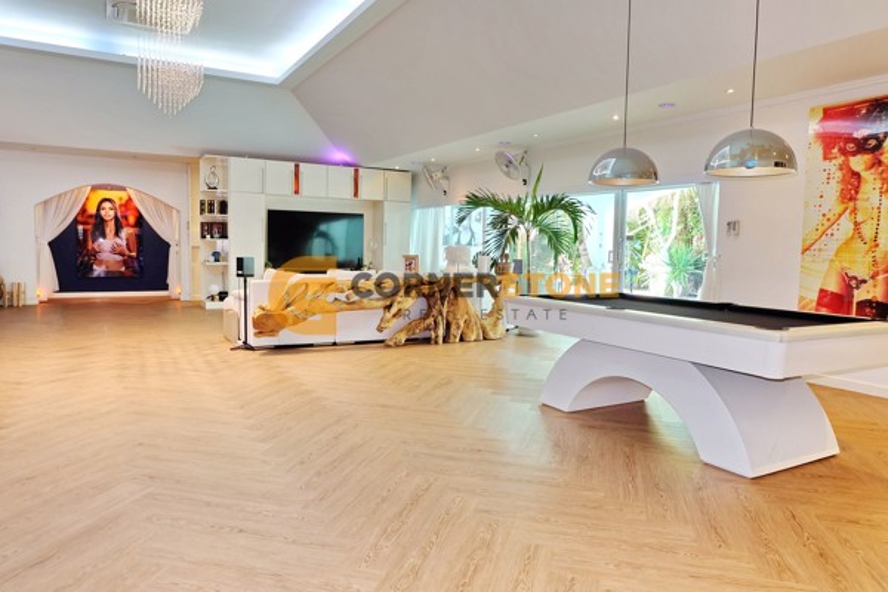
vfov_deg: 53.1
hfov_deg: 73.7
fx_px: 592
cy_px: 296
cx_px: 444
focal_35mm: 24
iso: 200
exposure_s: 1/30
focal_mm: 16
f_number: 3.5
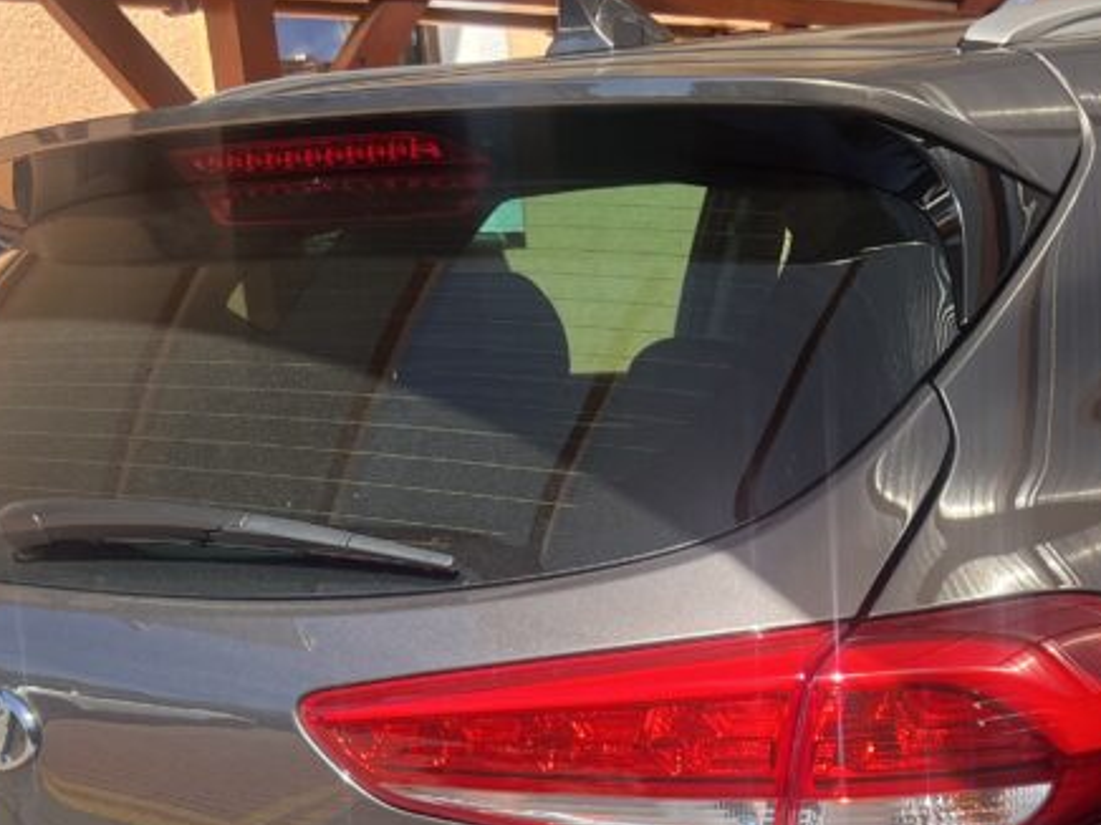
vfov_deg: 22.7
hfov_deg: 31.4
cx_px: 735
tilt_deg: -19.7
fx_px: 1940
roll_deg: +2.5
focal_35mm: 61
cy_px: 893
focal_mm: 5.7
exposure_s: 1/1079
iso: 50
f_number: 1.5
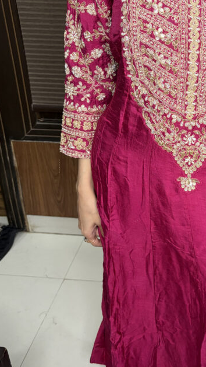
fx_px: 408
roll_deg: +0.1
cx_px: 187
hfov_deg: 27.3
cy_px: 151
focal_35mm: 42
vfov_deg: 48.1
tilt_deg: -26.1
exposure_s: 1/50
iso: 160
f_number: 1.6
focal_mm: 5.96
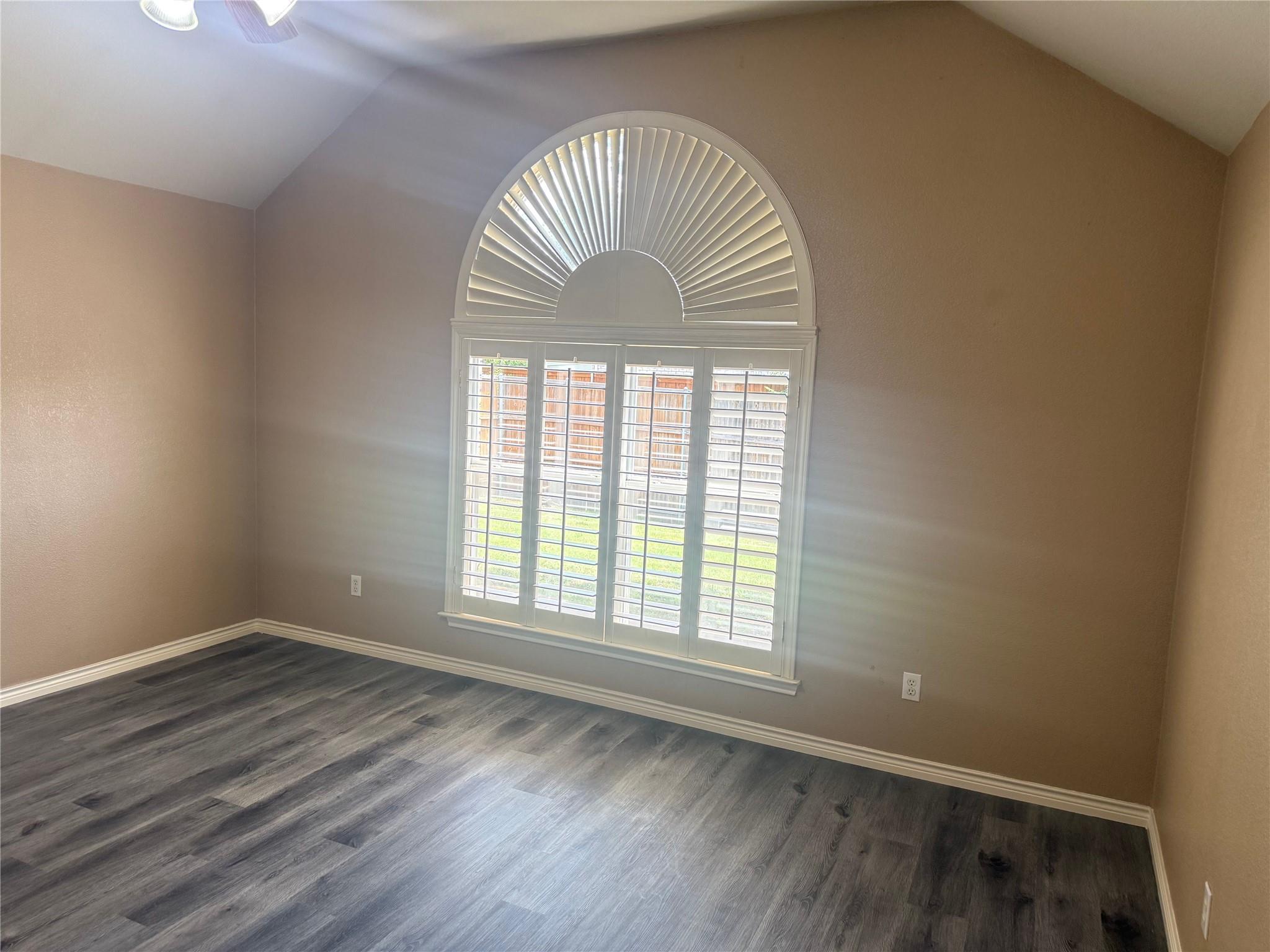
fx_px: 881
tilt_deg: -4.9
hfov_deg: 71.6
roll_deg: -2.2
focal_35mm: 24
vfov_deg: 56.8
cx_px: 635
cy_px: 476
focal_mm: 6.76
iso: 200
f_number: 1.78
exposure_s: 1/83
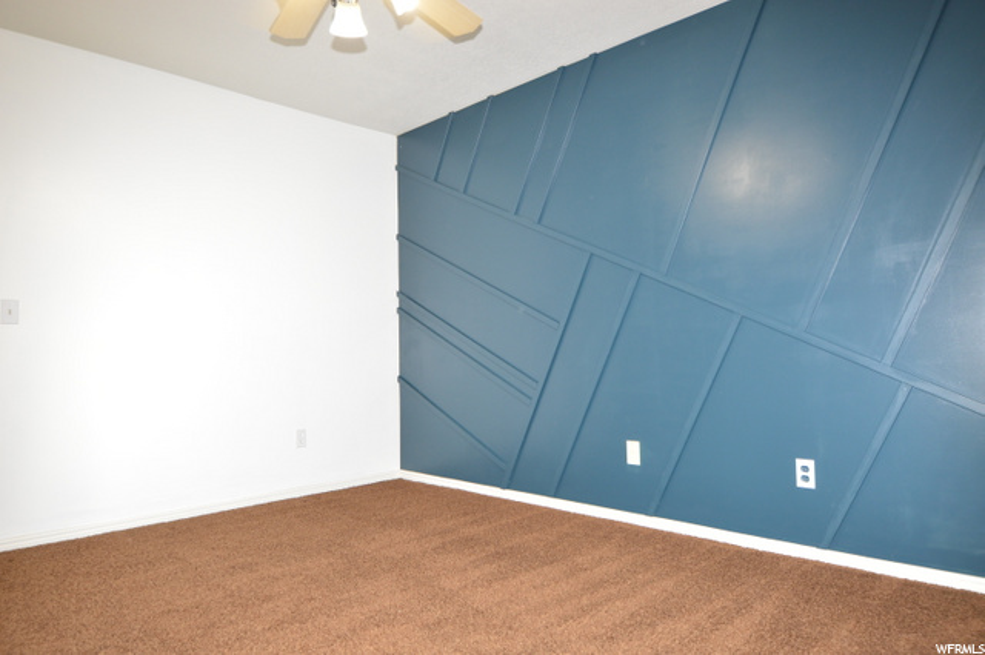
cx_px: 492
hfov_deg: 77.4
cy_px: 328
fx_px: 615
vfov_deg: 56.1
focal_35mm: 22
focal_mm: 15
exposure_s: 1/60
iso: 400
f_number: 4
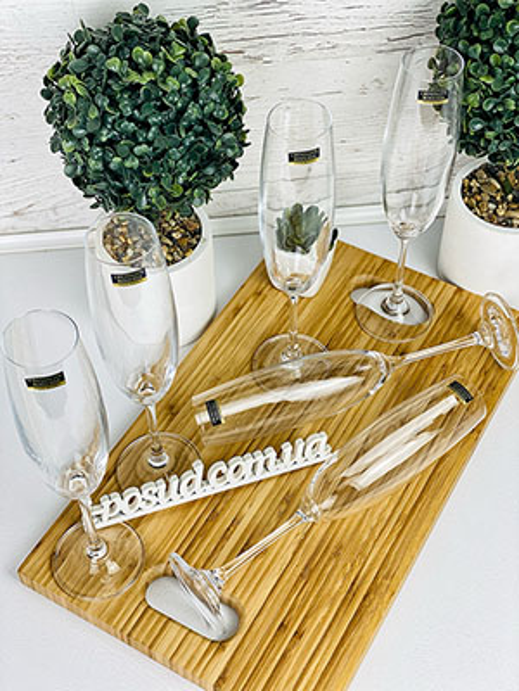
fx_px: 1040
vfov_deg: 36.8
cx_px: 260
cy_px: 346
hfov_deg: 28.0
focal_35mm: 52
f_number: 2
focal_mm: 6
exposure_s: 1/163
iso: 20
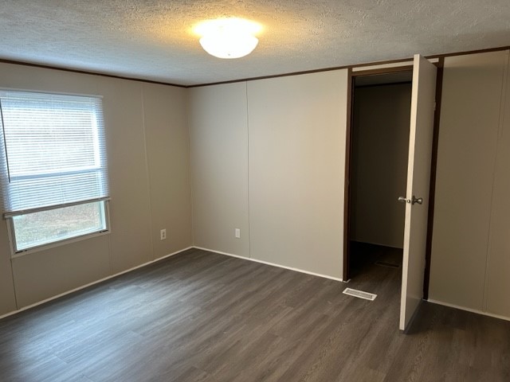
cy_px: 191
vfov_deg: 56.8
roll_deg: +0.6
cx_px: 255
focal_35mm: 24
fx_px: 354
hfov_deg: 71.6
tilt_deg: -10.9
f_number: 1.78
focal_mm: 6.86
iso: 160
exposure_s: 1/120
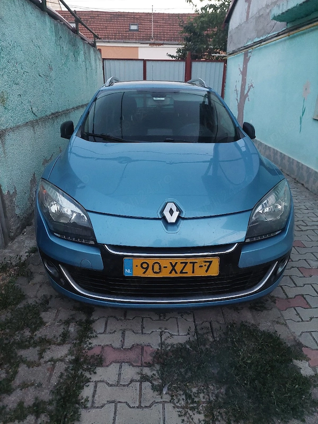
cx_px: 159
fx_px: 306
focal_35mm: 25
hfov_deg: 54.9
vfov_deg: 69.4
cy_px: 212
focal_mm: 5.23
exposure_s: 1/25
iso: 500
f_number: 1.8
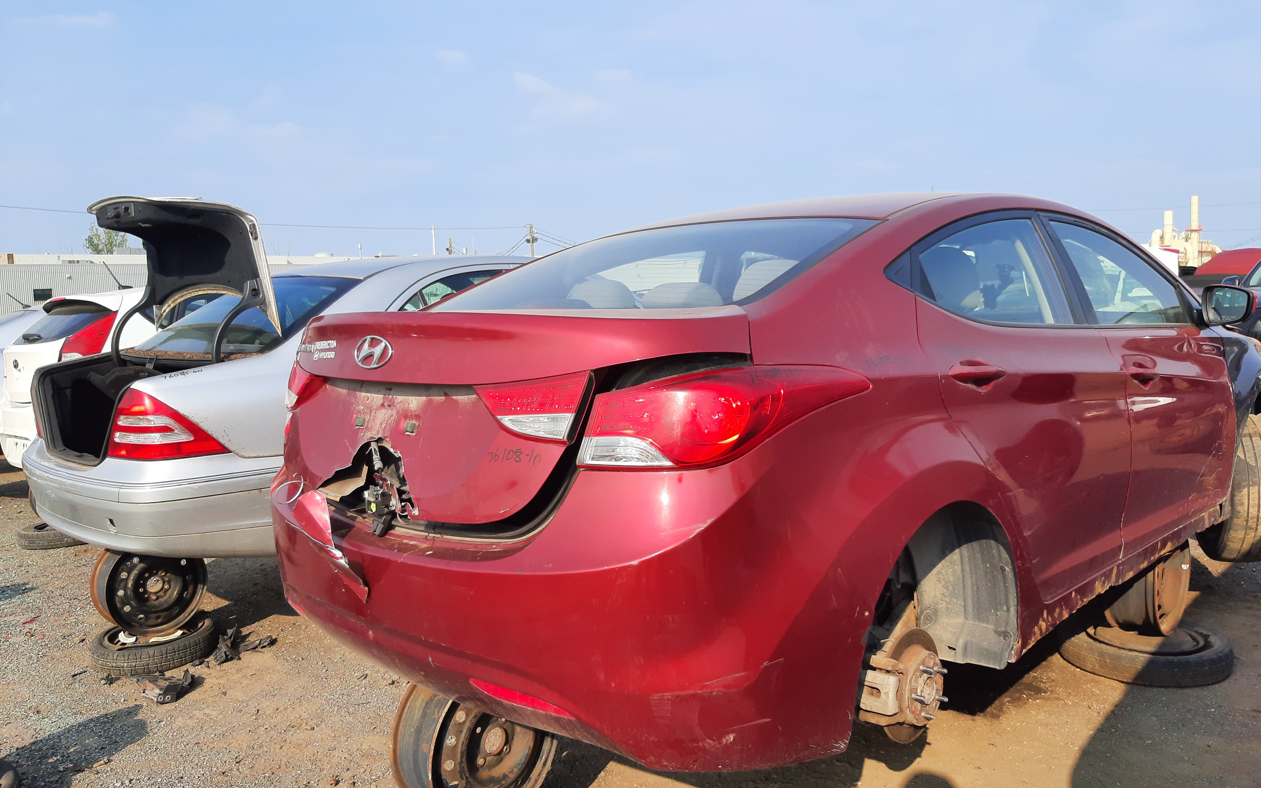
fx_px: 962
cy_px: 376
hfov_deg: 66.5
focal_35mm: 28
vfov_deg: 44.5
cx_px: 636
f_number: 1.7
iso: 40
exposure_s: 1/1096
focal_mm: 3.92
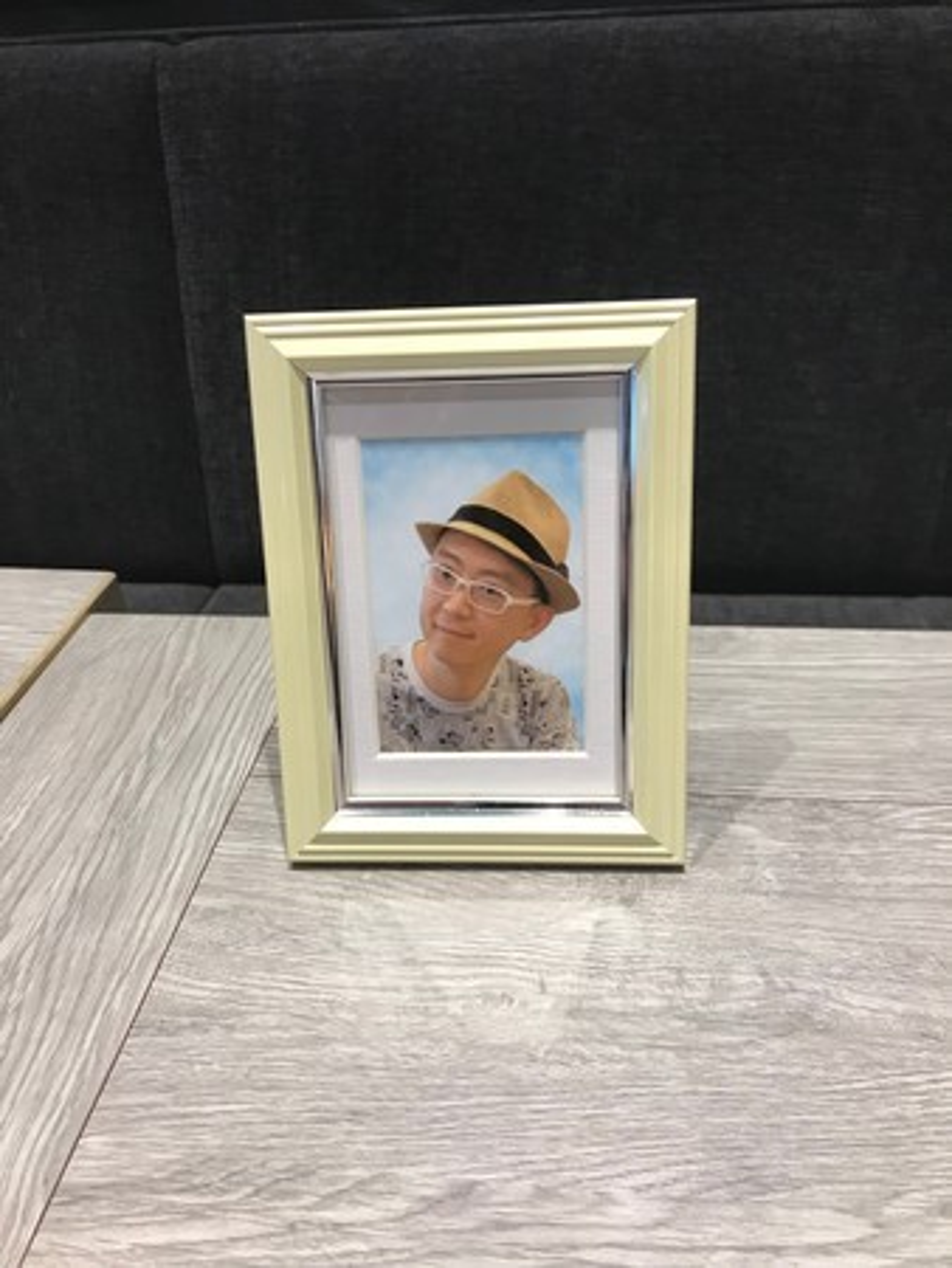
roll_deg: +4.2
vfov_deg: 63.4
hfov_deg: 49.8
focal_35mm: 28
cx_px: 476
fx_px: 1026
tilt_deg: -32.6
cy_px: 634
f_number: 1.8
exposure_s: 1/33
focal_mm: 3.99
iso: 32
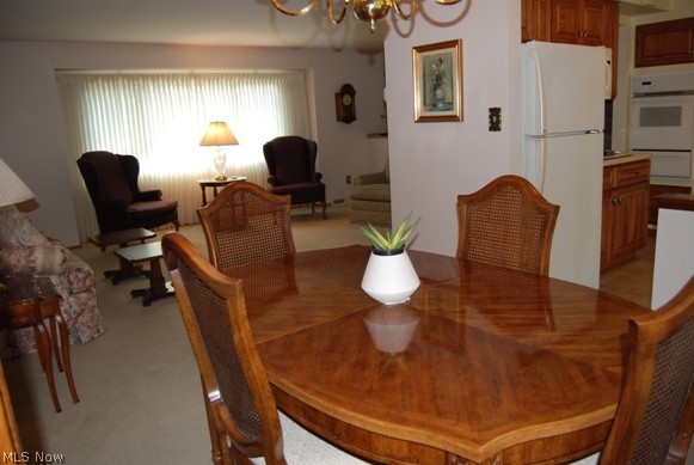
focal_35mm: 27
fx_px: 521
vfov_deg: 48.1
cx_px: 347
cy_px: 232
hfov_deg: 67.3
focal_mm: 18
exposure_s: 1/60
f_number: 3.5
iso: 200
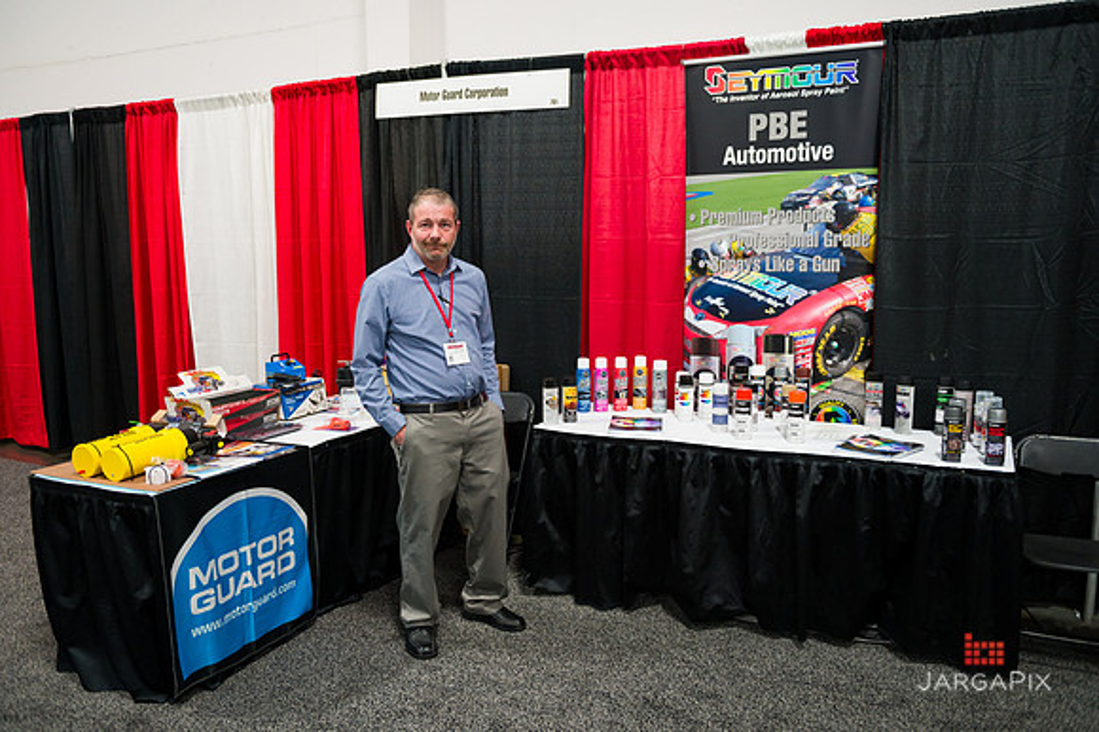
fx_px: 885
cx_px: 550
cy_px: 366
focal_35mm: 29
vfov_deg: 44.9
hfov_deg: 63.7
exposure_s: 1/250
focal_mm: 29
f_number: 3.2
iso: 3200
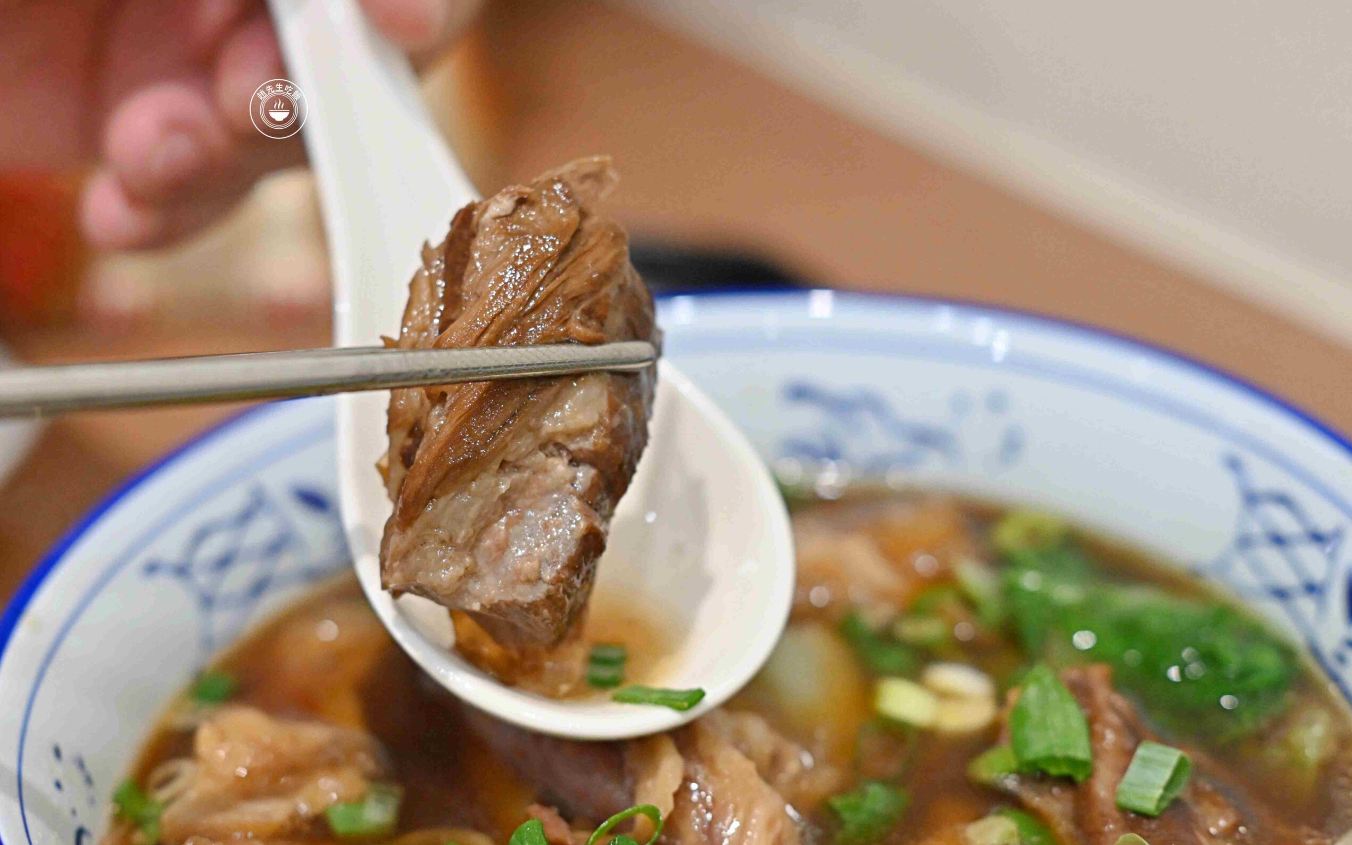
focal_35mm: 77
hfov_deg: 26.8
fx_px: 2837
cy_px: 425
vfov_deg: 16.9
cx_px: 673
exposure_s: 1/200
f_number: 2.8
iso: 1250
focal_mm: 50
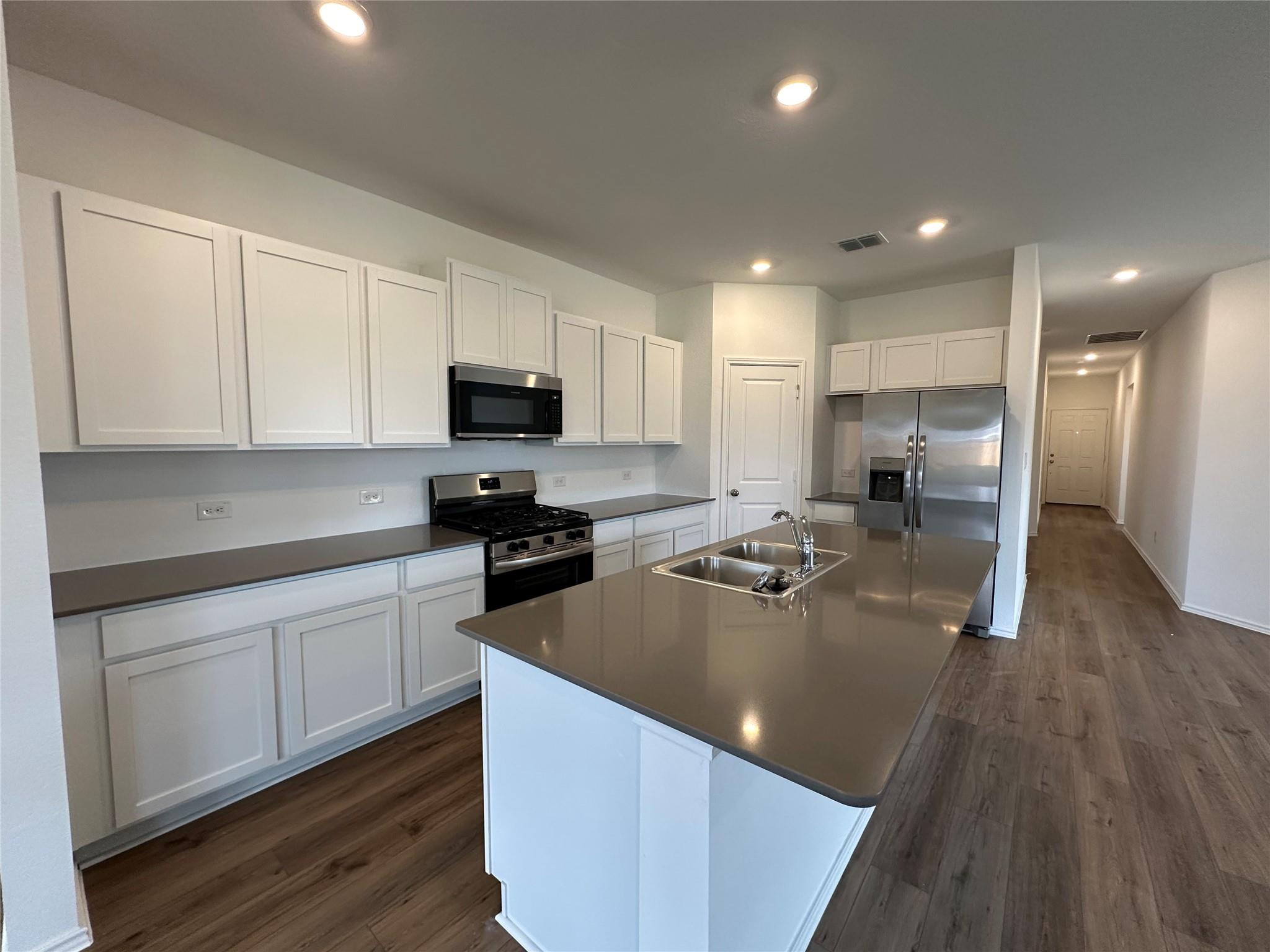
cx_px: 635
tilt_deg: -4.5
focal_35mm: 14
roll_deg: -0.3
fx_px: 514
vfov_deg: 85.7
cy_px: 476
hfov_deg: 102.1
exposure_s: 1/120
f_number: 2.2
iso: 200
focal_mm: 2.22
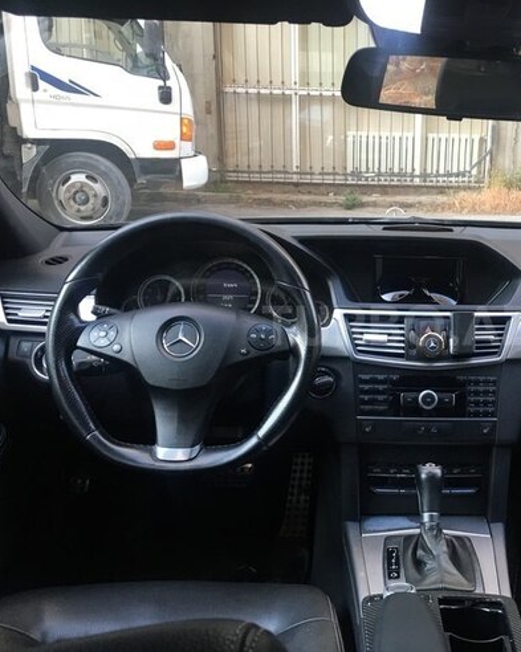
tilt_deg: -15.8
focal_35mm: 38
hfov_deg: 38.0
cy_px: 325
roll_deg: -1.3
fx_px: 733
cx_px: 398
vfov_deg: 48.0
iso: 50
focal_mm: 4.15
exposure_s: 1/33
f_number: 2.2
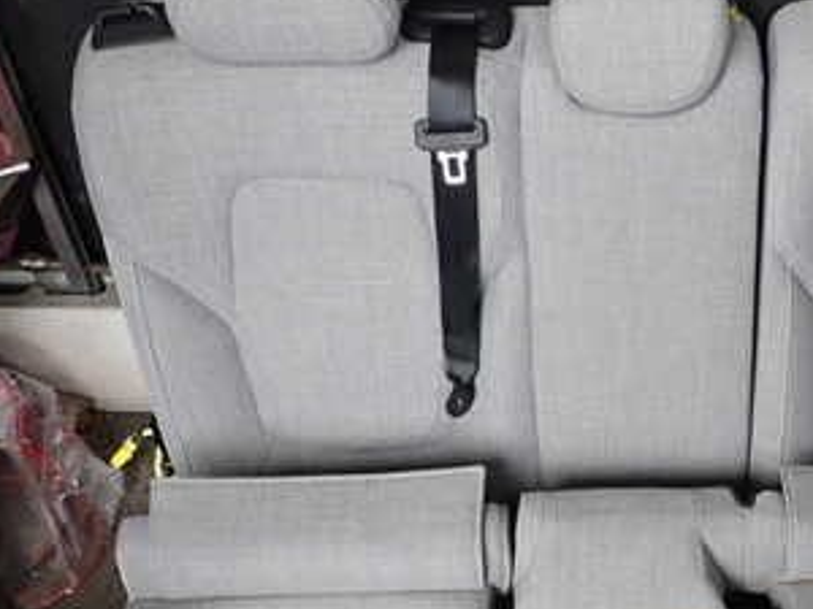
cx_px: 659
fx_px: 1174
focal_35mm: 50
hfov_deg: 36.8
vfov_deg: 28.7
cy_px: 460
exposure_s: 1/60
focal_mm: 4.5
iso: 100
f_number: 2.8
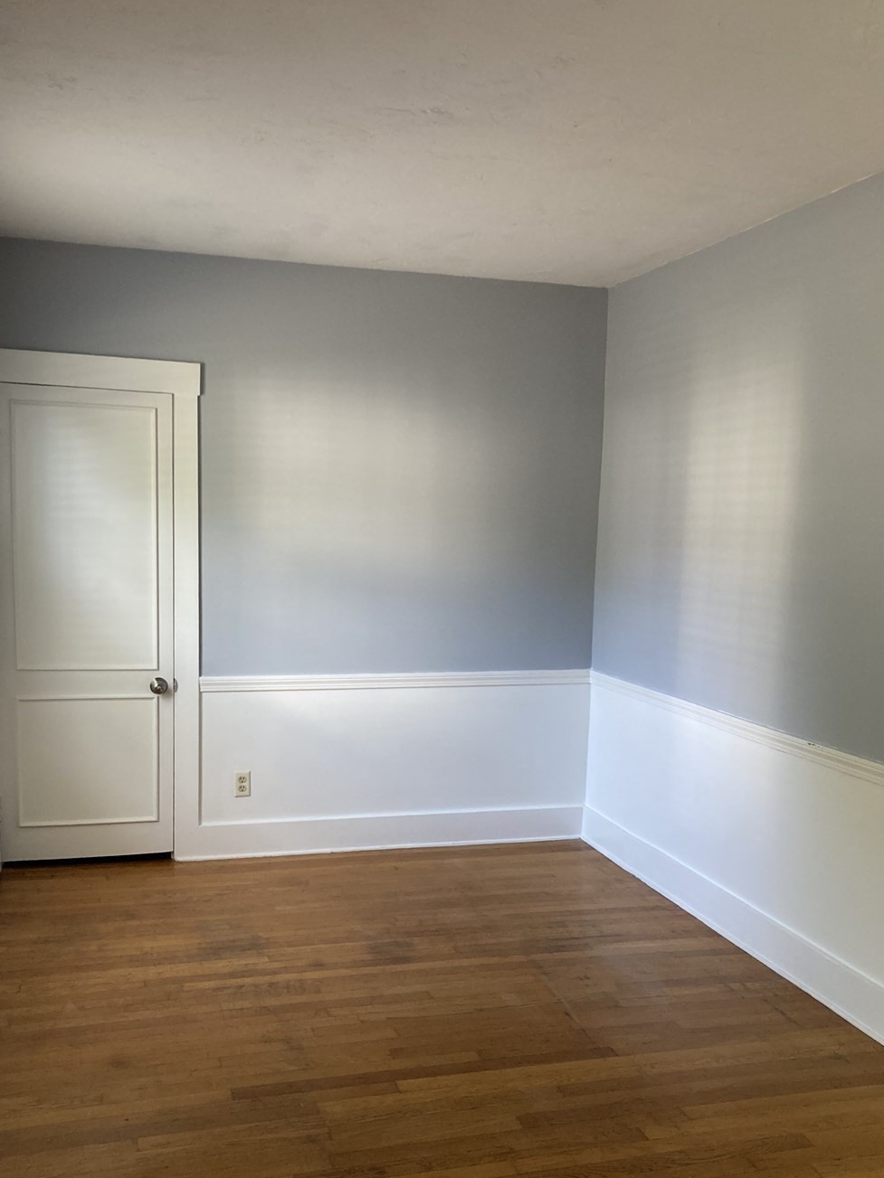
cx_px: 405
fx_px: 1124
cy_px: 671
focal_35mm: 33
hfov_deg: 42.9
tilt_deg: -6.5
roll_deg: -1.1
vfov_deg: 55.2
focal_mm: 3.99
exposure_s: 1/60
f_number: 1.8
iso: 160
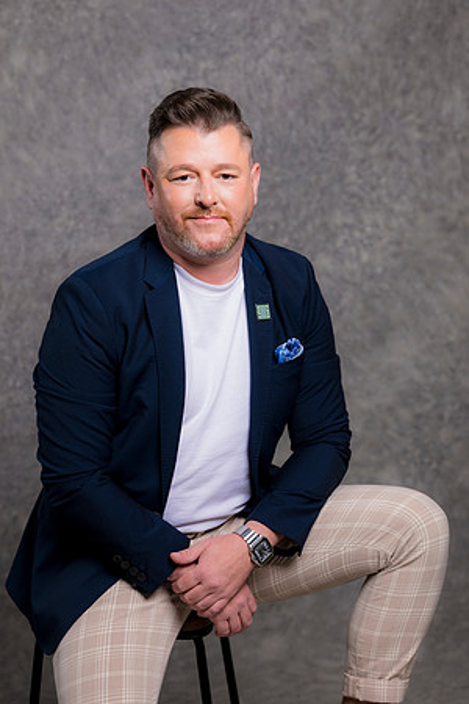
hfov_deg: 16.1
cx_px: 234
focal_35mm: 85
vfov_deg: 23.9
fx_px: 1661
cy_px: 352
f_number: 5
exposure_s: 1/200
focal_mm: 85
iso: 200
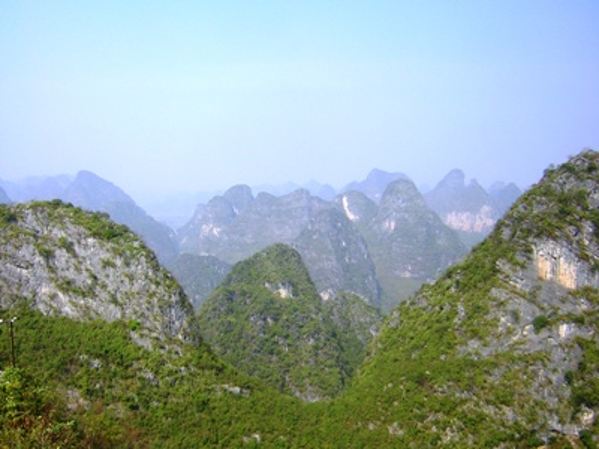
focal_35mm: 36
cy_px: 224
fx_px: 623
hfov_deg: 51.4
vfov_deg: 39.7
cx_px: 300
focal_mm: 4.7
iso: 50
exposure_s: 1/258
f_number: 5.2
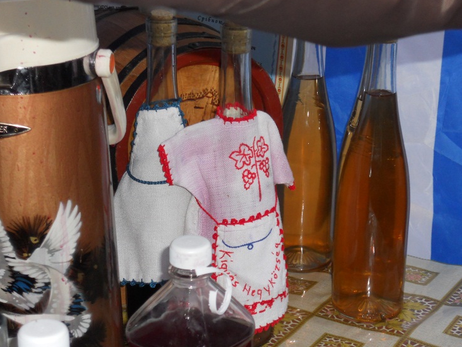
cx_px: 250
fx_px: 1121
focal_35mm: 84
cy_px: 183
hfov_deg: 23.3
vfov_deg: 17.6
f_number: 5.9
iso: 200
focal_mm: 13.9
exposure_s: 1/60
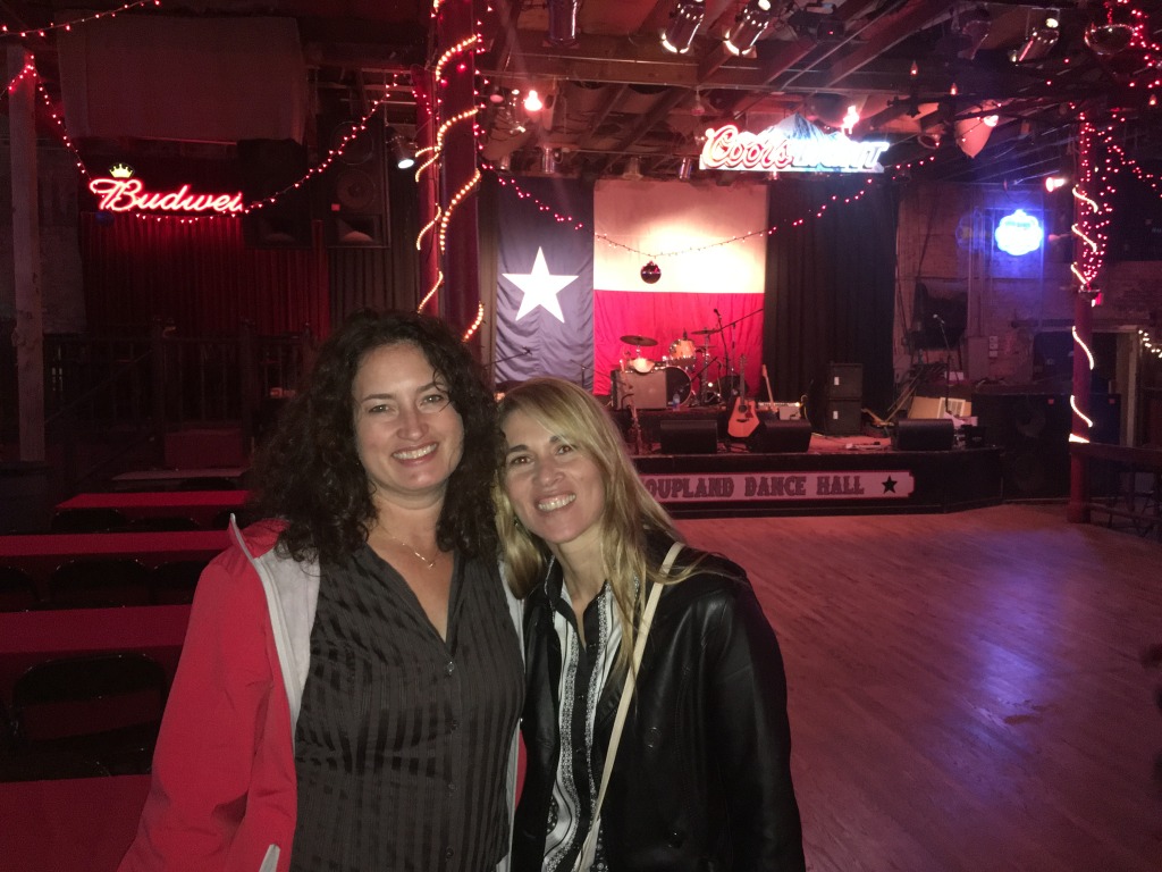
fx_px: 973
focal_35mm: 29
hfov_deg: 61.7
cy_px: 436
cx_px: 581
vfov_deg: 48.2
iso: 250
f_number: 2.2
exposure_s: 1/16
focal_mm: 4.15
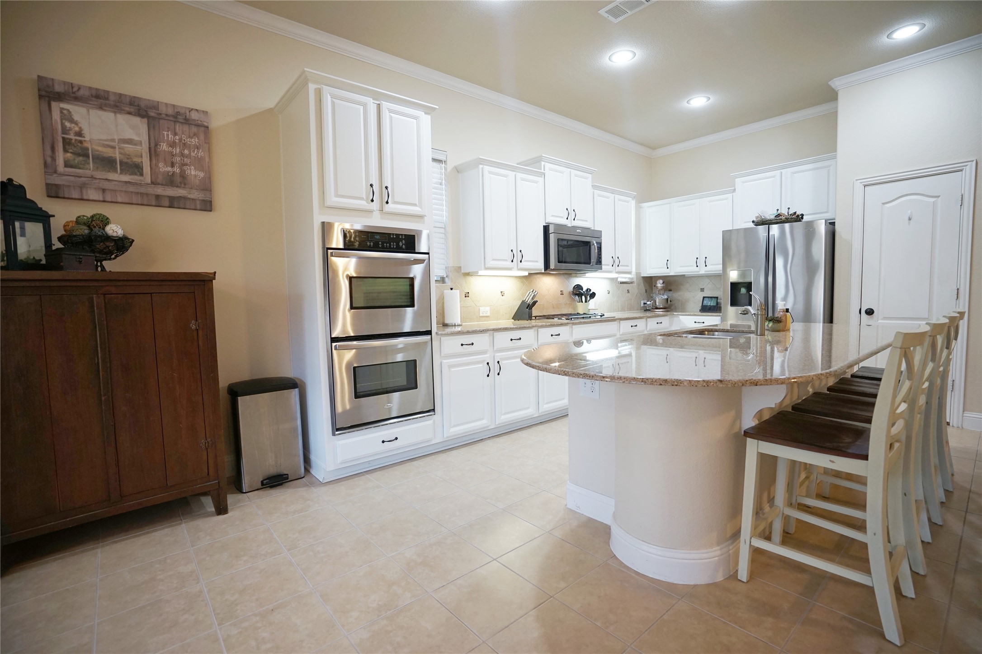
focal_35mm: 16
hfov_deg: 96.7
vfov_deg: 73.7
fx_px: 436
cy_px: 327
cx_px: 491
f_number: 4
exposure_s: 1/60
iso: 640
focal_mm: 16
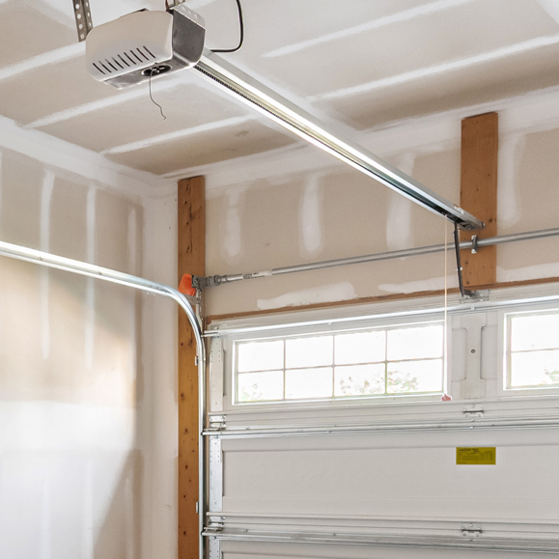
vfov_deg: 29.2
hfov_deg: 25.2
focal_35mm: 57
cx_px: -201
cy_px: 476
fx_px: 1038
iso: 640
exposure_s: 1/13
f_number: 7.1
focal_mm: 15.5
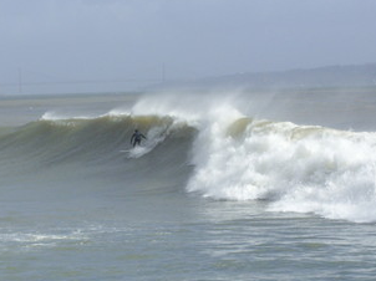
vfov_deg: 9.8
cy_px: 169
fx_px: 1639
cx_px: 59
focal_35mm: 151
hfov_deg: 13.0
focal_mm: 13.8
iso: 50
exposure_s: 1/458
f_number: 5.8
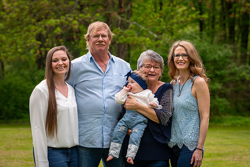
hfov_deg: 16.0
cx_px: 129
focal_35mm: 128
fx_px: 888
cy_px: 71
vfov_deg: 10.7
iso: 400
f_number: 5
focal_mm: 110
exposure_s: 1/800
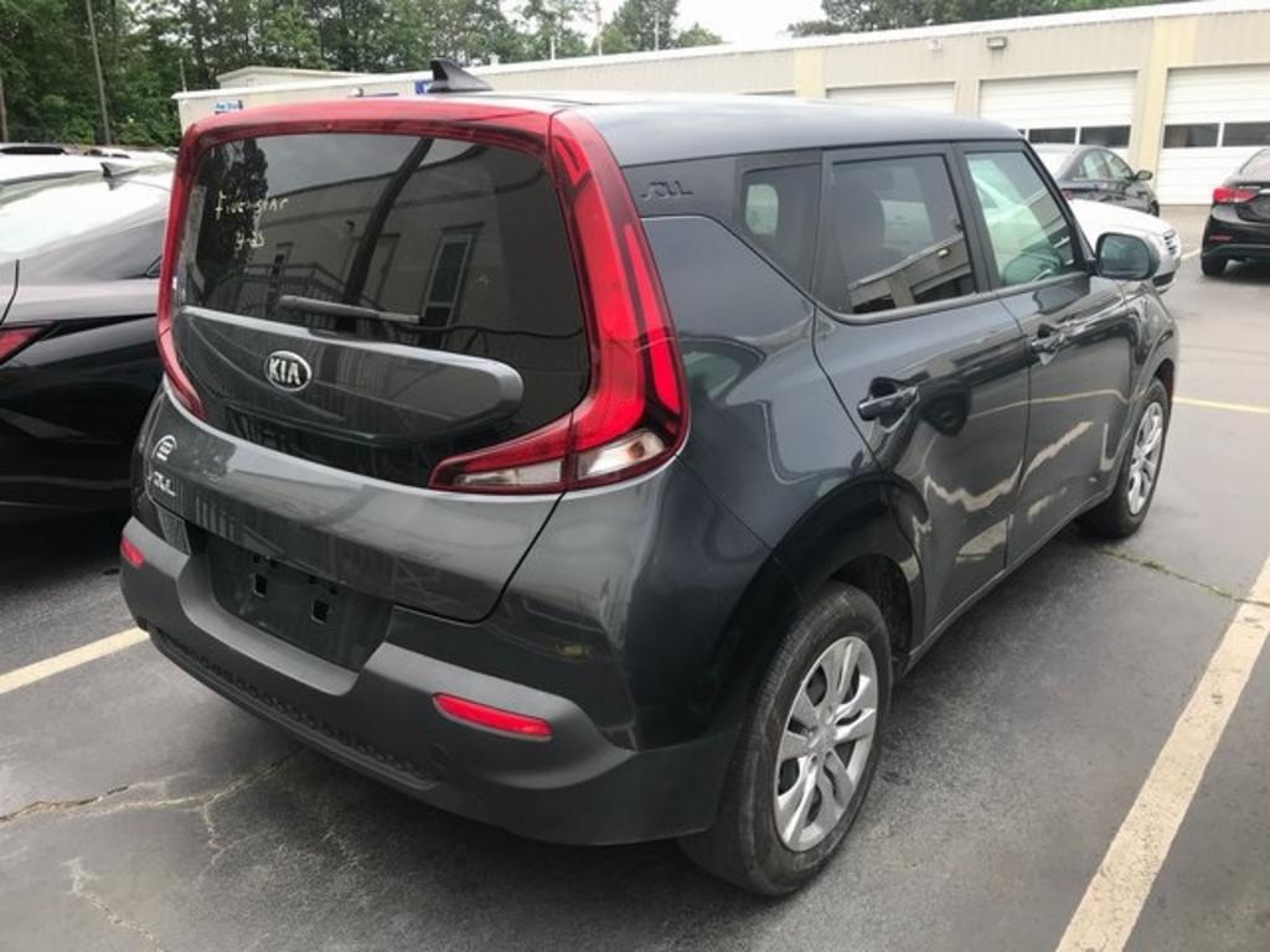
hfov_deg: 63.4
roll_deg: +0.5
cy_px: 476
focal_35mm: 28
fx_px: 1027
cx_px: 635
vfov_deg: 49.7
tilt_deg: -14.6
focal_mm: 3.99
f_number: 1.8
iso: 20
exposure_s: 1/454
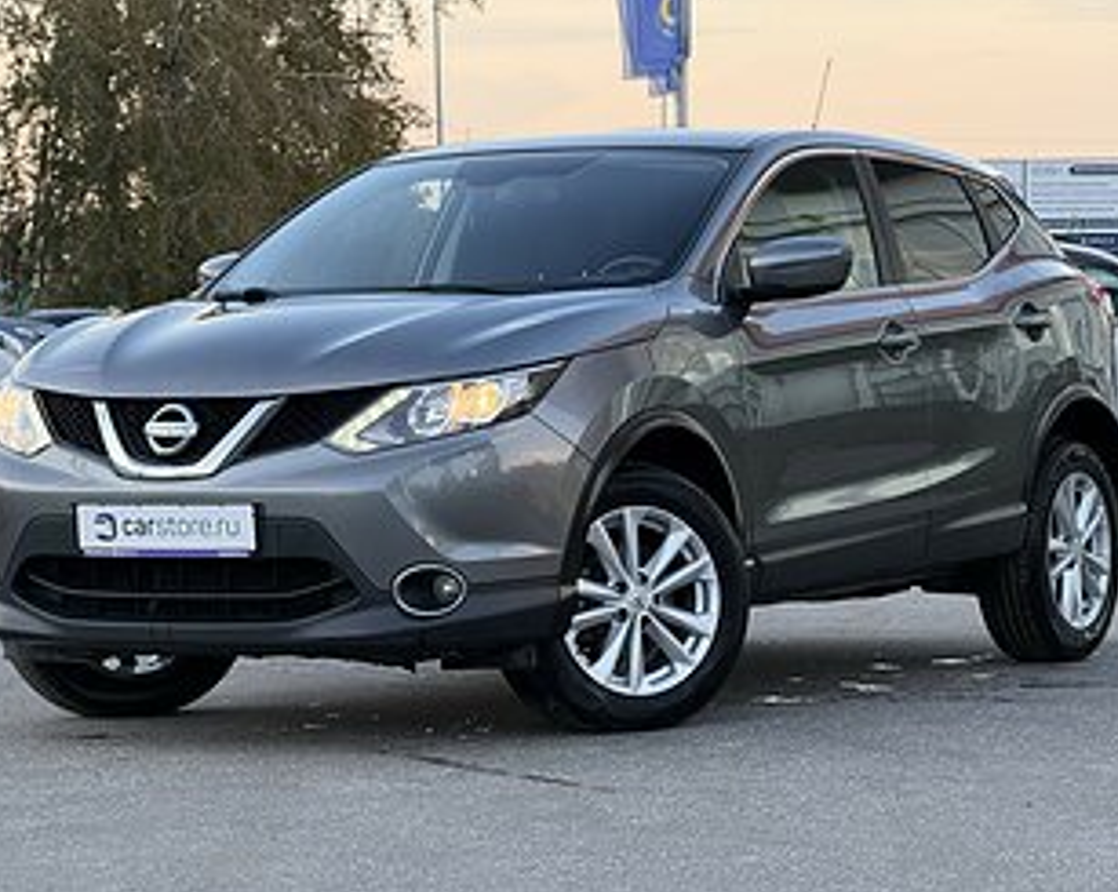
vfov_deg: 11.3
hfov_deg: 14.2
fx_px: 4496
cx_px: 561
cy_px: 461
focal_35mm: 136
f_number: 2.8
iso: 64
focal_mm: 15.66
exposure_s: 1/99
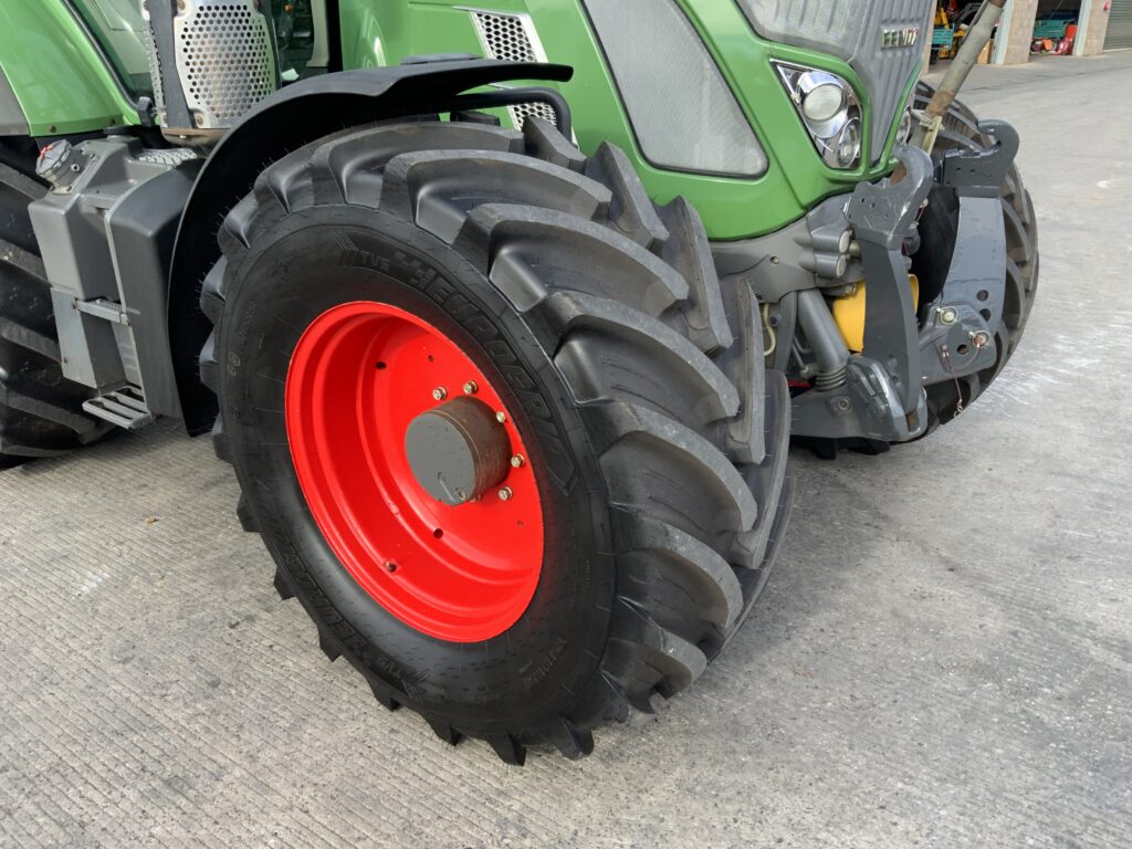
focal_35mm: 29
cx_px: 566
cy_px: 424
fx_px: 948
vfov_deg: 48.2
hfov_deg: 61.7
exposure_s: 1/255
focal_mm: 3
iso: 16
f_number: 1.8
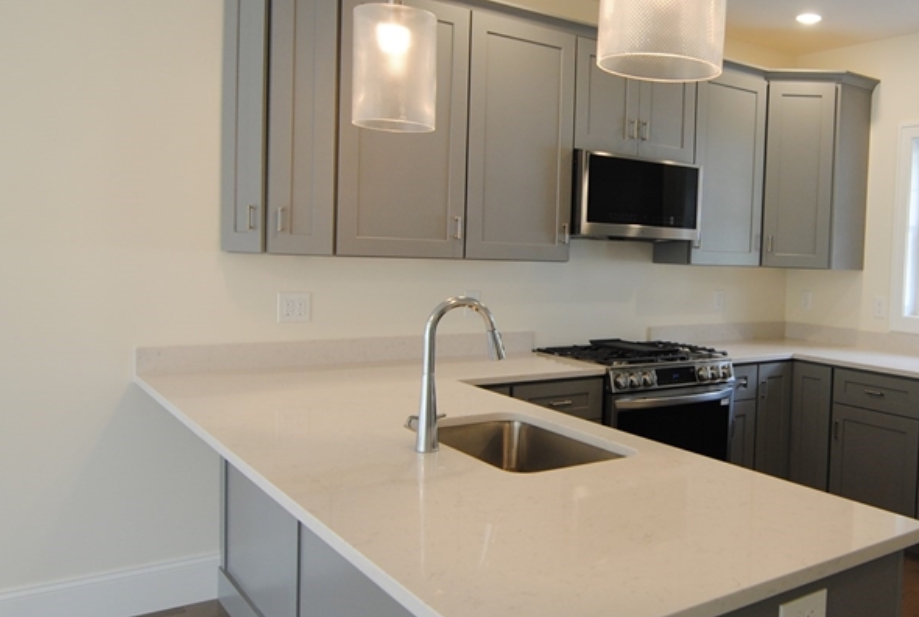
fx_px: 866
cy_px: 300
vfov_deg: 39.2
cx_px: 693
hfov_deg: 53.3
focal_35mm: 34
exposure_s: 1/50
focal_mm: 13
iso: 200
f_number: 3.5
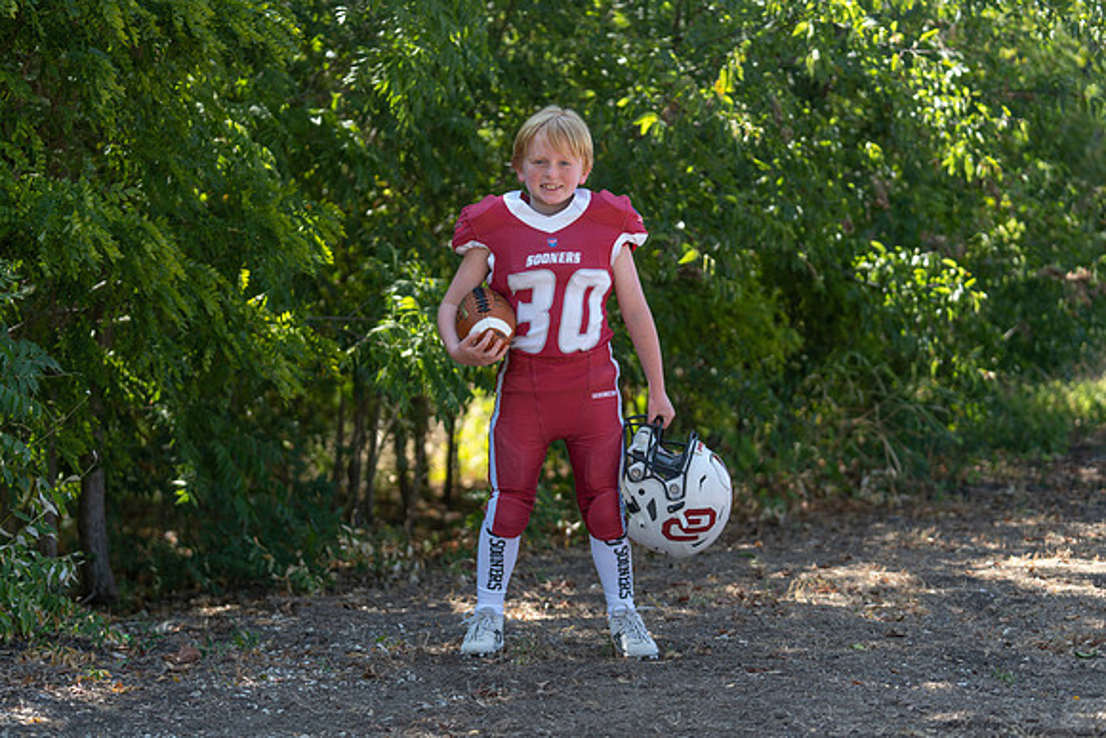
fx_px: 2151
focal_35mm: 70
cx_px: 553
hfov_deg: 28.8
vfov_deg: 19.5
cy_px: 369
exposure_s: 1/320
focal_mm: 70
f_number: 2.8
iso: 80
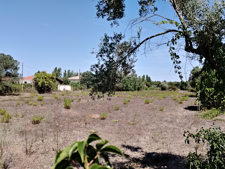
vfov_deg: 44.2
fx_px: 208
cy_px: 84
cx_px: 112
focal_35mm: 32
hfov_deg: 56.8
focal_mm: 5.25
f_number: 1.75
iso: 100
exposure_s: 1/775
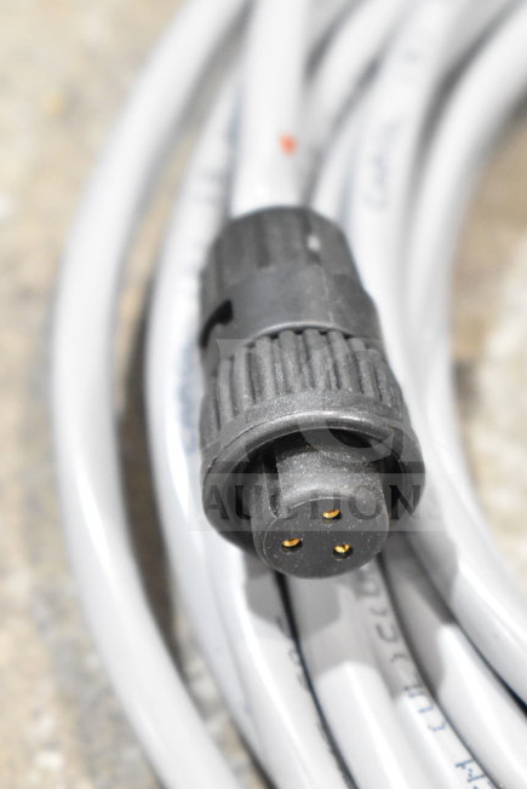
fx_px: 2539
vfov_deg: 17.7
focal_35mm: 116
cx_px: 323
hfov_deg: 11.8
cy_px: 435
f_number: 6.3
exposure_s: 1/160
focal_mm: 55
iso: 6400
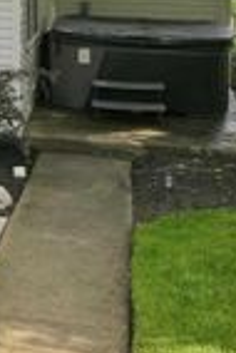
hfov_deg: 12.7
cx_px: -201
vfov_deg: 20.1
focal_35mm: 98
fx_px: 958
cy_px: -16
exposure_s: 1/1000
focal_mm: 18.5
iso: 800
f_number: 4
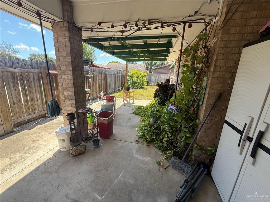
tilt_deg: -13.1
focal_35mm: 14
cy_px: 101
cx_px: 135
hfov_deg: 102.1
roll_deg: -2.8
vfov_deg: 85.7
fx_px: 109
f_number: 2.2
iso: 64
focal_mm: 2.22
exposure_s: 1/540
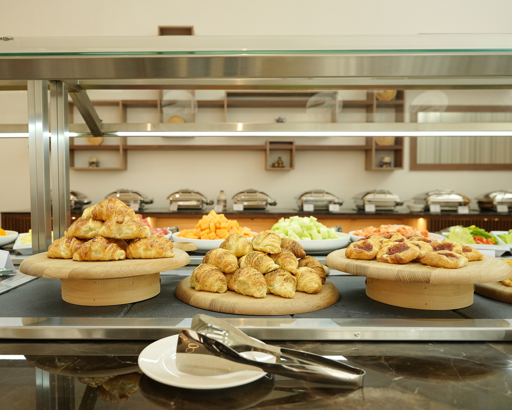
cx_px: 223
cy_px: 207
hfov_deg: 62.0
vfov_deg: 51.5
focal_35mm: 28
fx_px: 424
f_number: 4.5
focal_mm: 24
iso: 640
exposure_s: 1/125
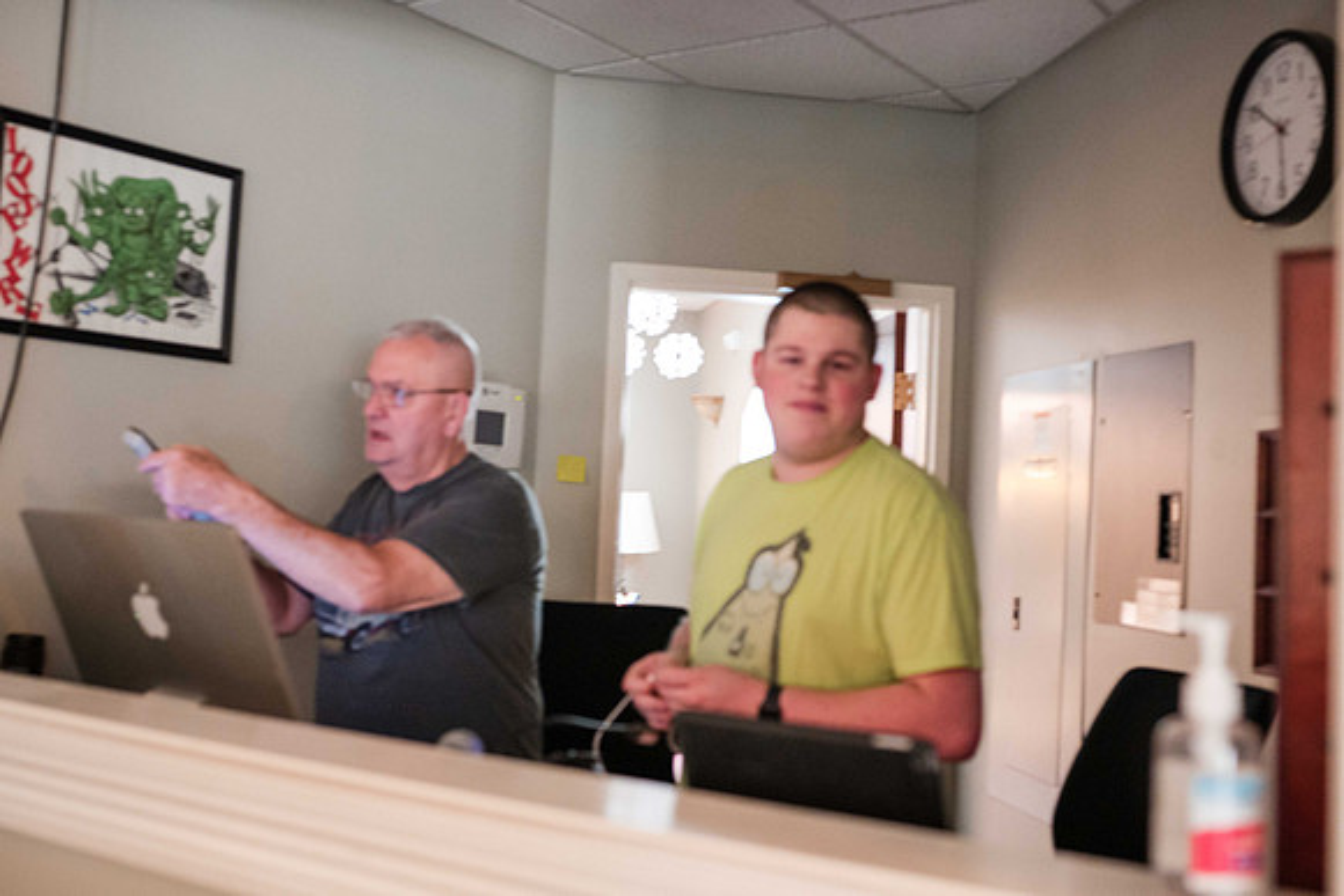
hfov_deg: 48.3
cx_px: 682
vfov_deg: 33.3
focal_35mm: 40
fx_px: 1498
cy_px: 436
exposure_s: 1/100
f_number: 2.8
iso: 3200
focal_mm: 35
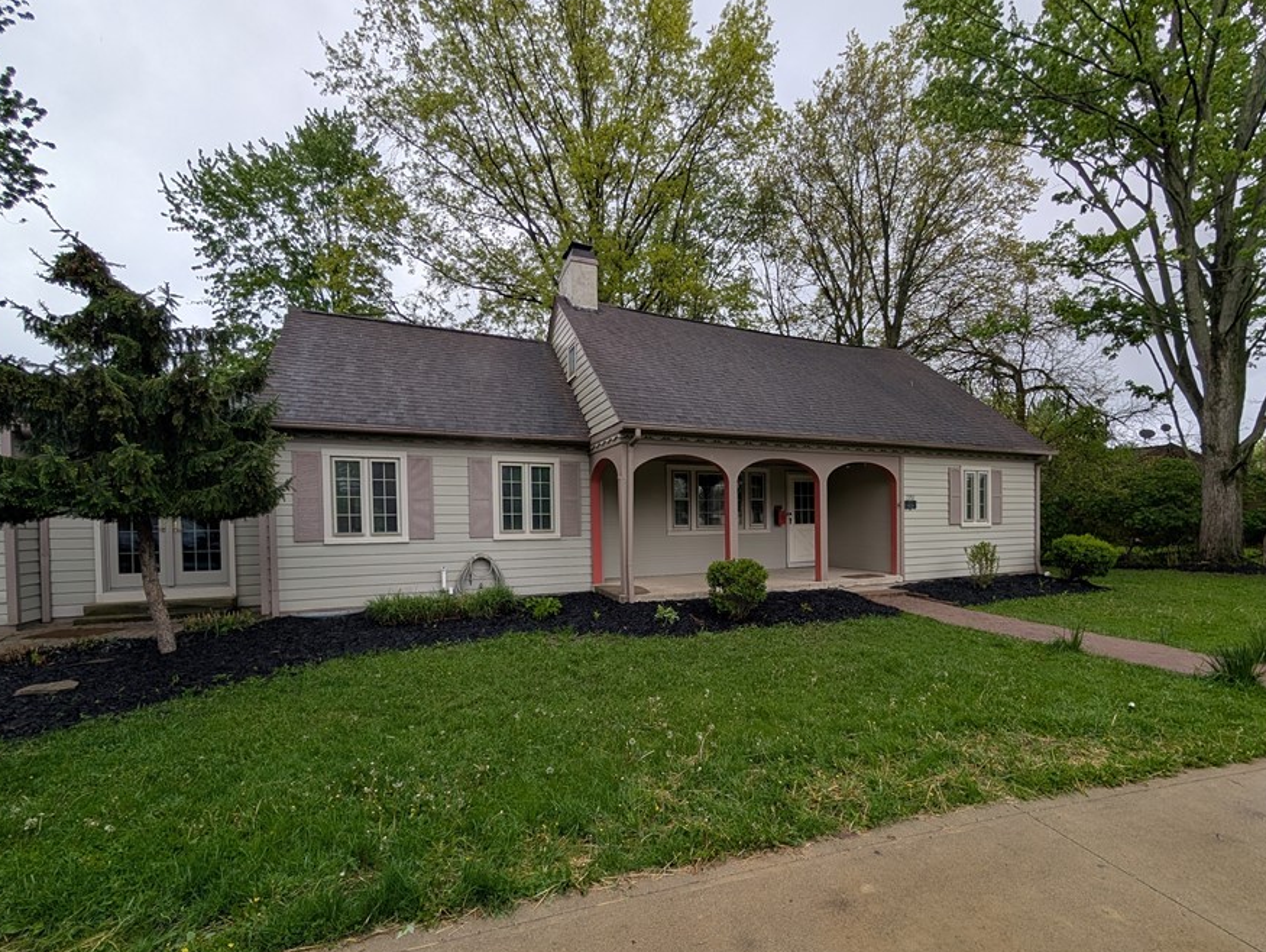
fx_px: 513
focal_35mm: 14
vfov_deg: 85.4
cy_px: 532
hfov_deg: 101.7
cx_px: 695
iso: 50
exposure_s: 1/1147
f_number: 1.7
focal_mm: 2.02
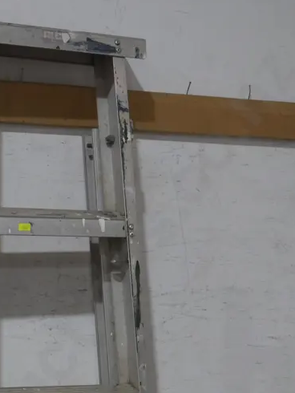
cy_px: 388
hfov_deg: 20.4
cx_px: 37
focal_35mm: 71
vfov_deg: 26.0
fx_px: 806
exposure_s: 1/60
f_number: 4
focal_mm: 17
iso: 800
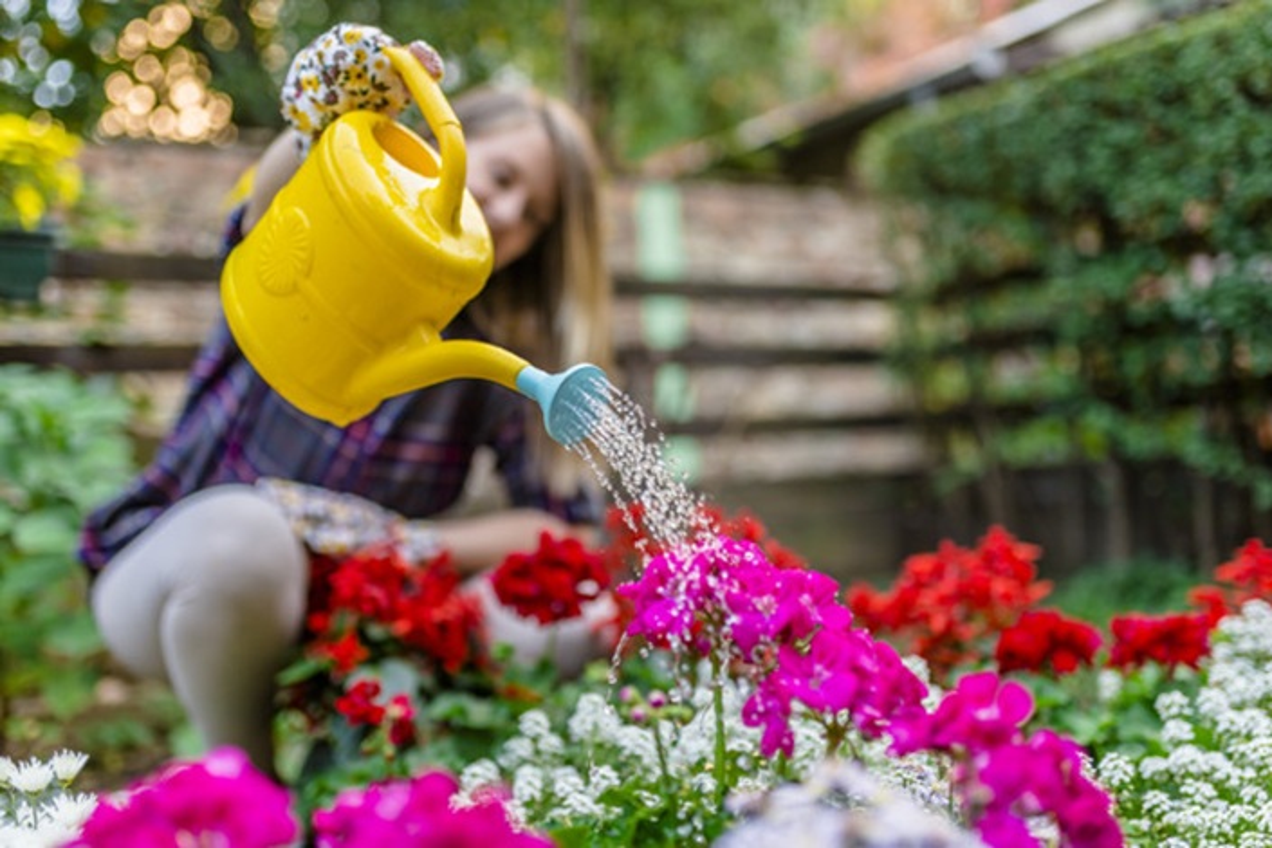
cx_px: 636
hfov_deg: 54.4
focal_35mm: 35
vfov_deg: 37.9
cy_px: 424
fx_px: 1237
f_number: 1.8
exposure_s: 1/640
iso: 200
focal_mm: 35
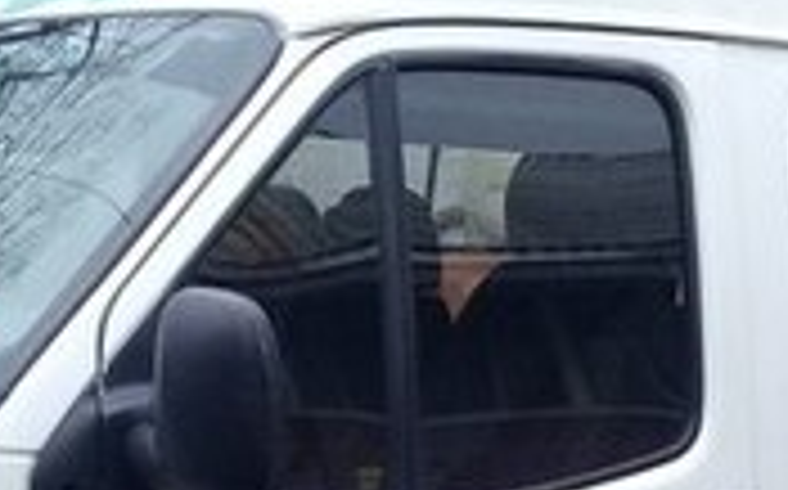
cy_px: 969
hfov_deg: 16.6
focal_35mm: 124
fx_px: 2660
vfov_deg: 9.8
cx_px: 698
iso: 64
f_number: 2.2
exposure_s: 1/176
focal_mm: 3.3
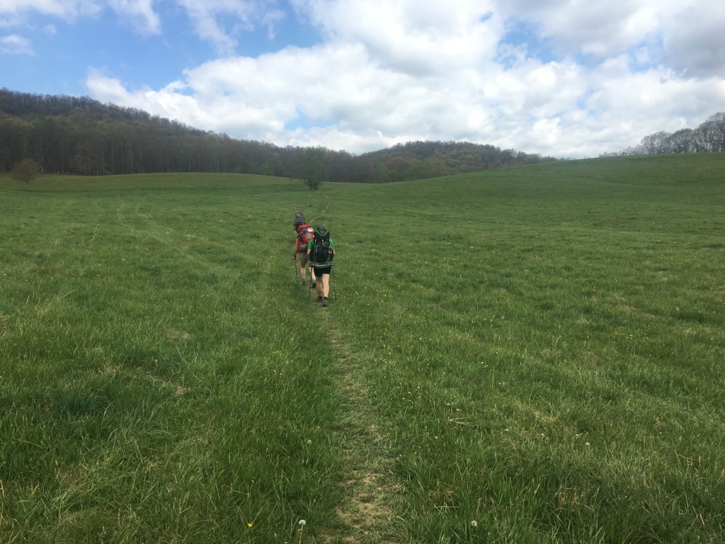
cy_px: 272
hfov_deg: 61.7
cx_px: 362
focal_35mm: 29
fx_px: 607
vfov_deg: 48.2
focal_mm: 4.15
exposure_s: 1/1115
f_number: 2.2
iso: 25
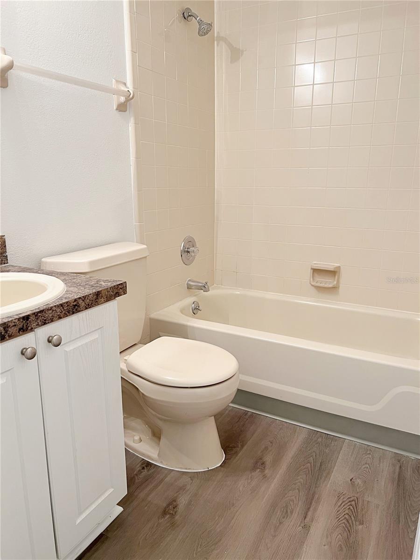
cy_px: 280
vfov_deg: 67.3
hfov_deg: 53.1
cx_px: 210
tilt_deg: -13.7
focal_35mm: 26
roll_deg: +0.1
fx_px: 421
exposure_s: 1/60
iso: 160
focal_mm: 5.7
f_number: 1.5
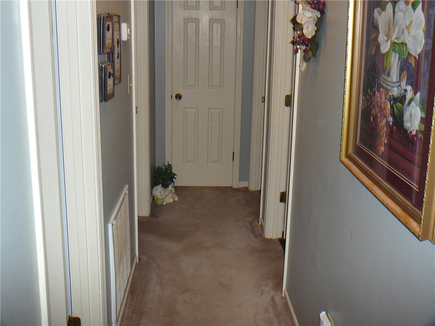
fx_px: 440
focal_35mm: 35
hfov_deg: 52.6
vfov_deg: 40.7
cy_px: 163
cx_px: 218
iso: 160
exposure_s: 1/30
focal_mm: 5.2
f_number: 2.8
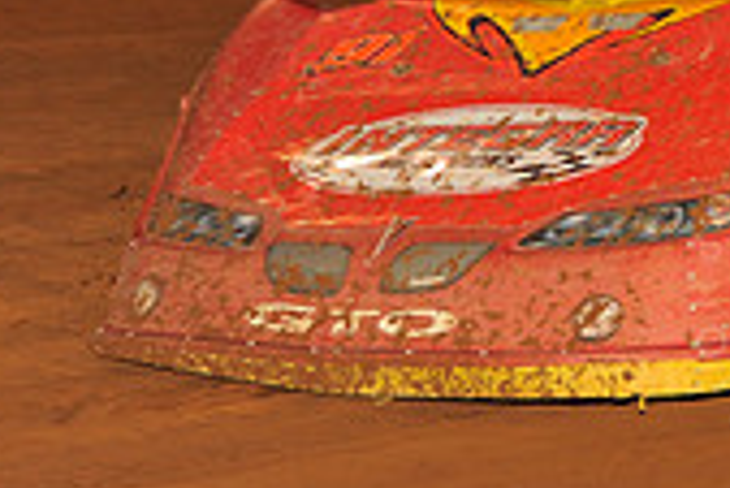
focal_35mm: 240
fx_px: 4871
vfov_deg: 5.7
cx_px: 946
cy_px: -121
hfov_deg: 8.5
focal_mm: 70
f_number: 7.1
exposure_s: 1/320
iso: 640
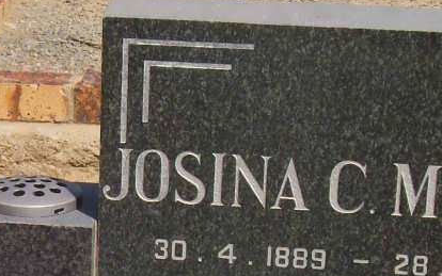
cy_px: 254
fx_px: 2072
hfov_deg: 12.1
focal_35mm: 172
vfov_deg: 7.6
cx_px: 49
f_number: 6
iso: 80
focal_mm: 9.4
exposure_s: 1/612
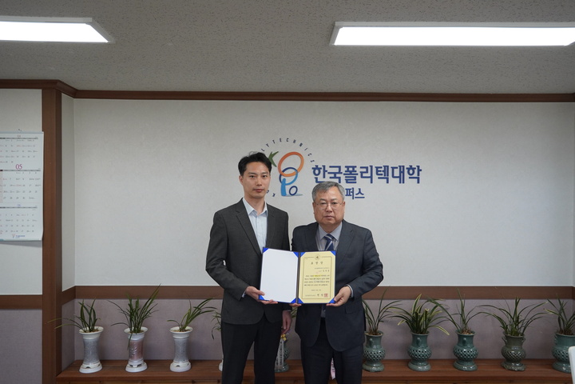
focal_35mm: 30
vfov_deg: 43.6
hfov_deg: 61.9
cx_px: 288
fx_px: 479
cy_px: 192
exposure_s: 1/160
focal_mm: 20
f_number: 4
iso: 800
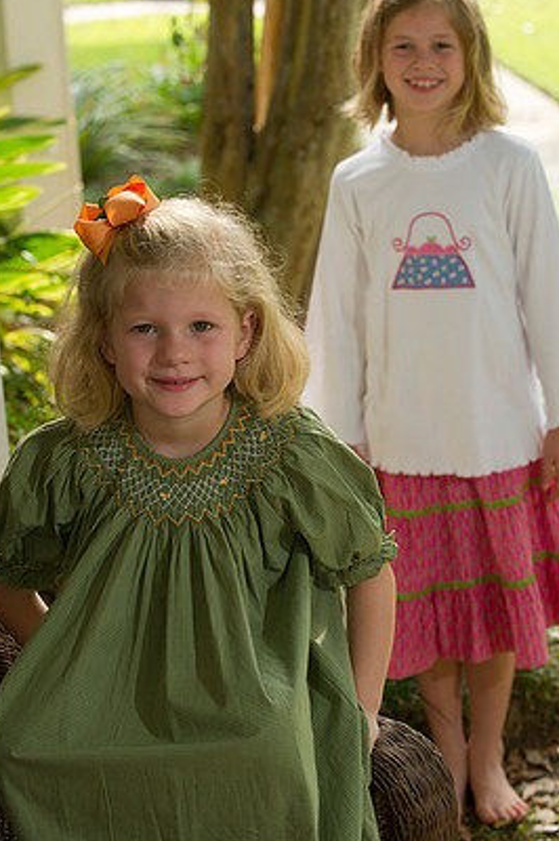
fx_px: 2100
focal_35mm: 90
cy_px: 374
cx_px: 287
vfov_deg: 22.6
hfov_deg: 15.2
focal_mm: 80
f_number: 5
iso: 320
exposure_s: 1/125
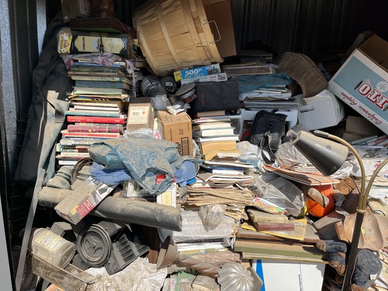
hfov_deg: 67.3
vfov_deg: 53.1
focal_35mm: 26
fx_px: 291
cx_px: 194
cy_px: 146
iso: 50
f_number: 1.6
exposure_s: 1/3745
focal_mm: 5.1
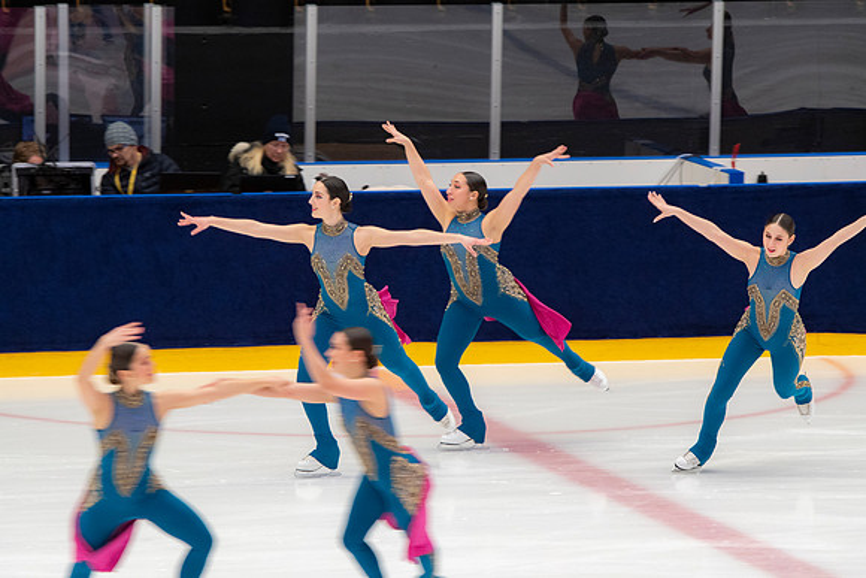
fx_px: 6496
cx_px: 433
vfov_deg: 5.1
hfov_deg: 7.6
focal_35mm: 270
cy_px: 289
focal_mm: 180
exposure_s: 1/160
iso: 900
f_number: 5.6
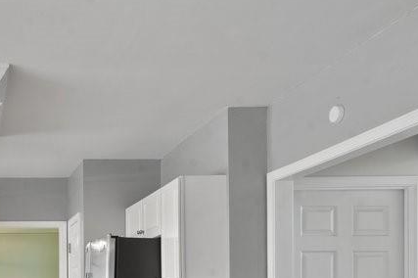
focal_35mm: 48
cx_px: -24
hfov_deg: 36.0
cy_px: 302
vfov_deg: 26.0
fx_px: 557
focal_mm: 16
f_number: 13
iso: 100
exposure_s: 1
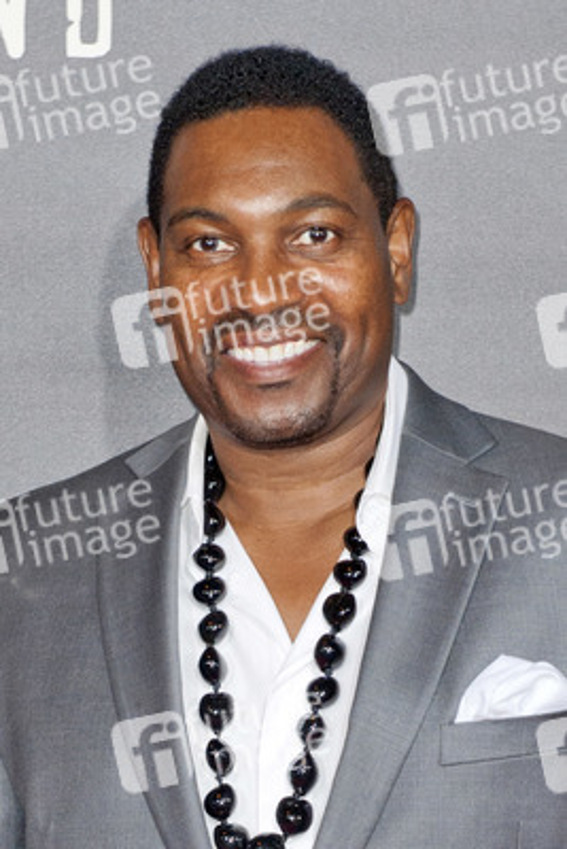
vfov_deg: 28.8
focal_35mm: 70
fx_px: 1652
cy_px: 424
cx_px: 284
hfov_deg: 19.5
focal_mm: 70
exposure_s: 1/400
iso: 800
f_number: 4.5
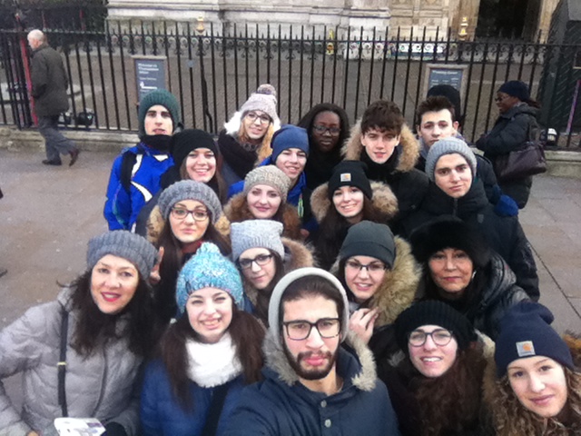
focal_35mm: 35
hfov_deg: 52.6
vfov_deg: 40.7
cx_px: 290
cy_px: 218
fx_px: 587
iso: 125
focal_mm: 3.85
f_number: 2.4
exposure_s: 1/239
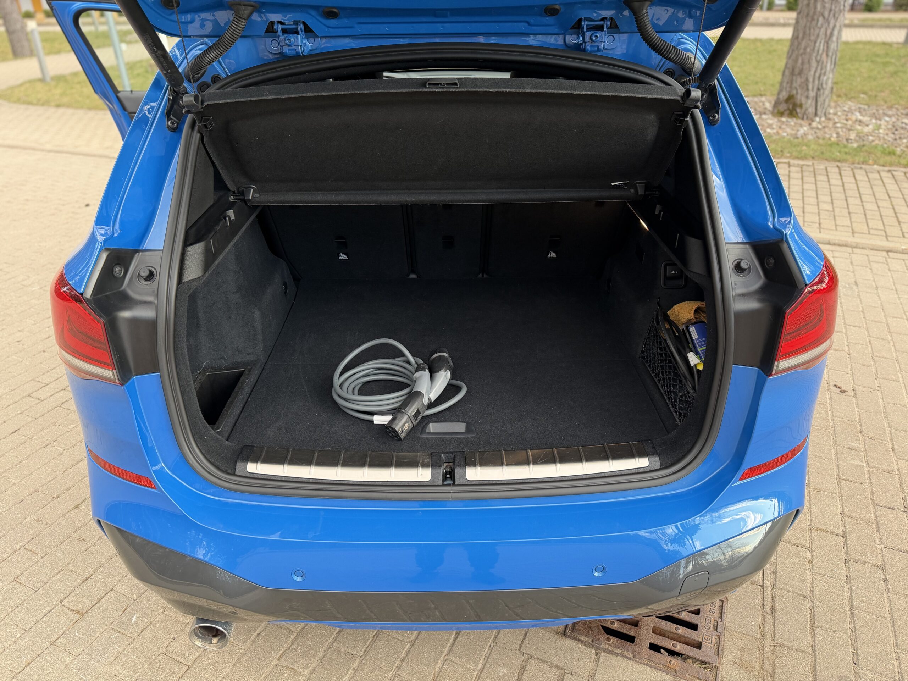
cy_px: 340
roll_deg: +1.4
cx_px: 454
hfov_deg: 71.6
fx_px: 630
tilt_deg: -29.3
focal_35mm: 24
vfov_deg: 56.8
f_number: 1.78
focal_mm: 6.76
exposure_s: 1/216
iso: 200
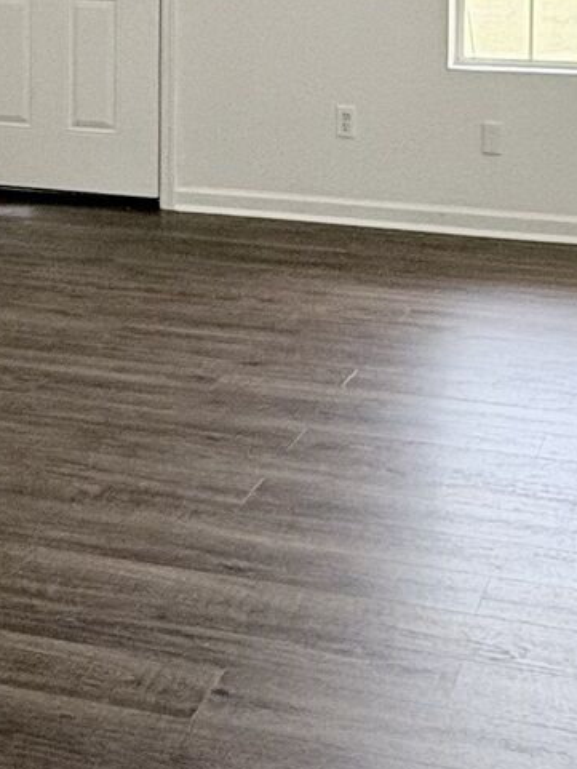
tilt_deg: -2.4
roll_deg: -1.0
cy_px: -14
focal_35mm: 67
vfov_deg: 27.2
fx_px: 1488
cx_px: 313
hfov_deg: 21.9
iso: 100
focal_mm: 2.22
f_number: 2.2
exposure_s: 1/105
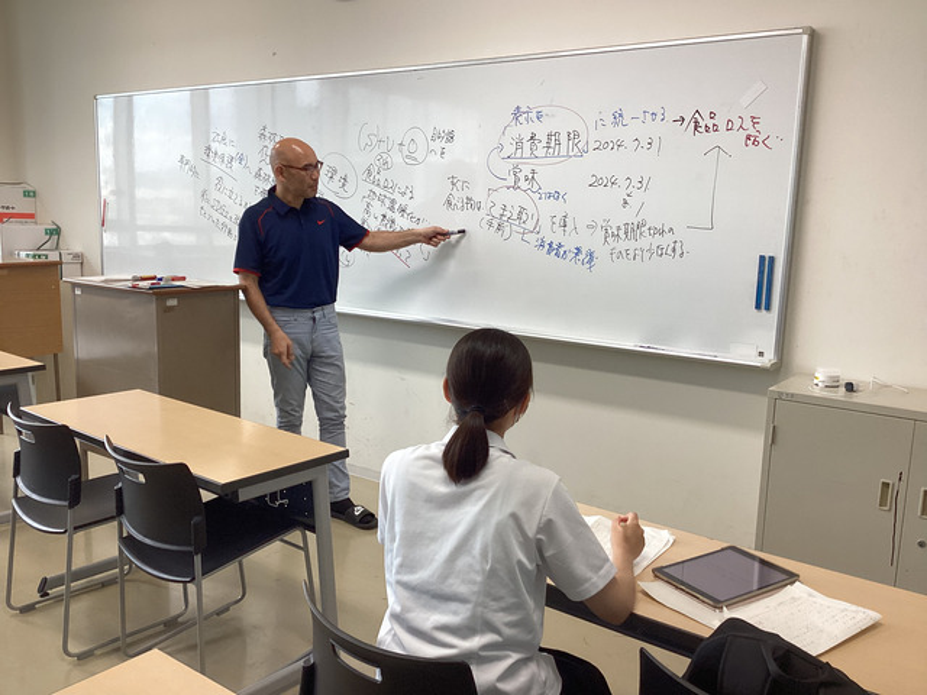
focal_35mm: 31
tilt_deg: -9.7
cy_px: 348
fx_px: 830
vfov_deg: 45.4
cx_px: 464
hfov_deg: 58.4
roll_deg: -1.4
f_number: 2.4
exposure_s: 1/100
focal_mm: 3.3
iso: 80
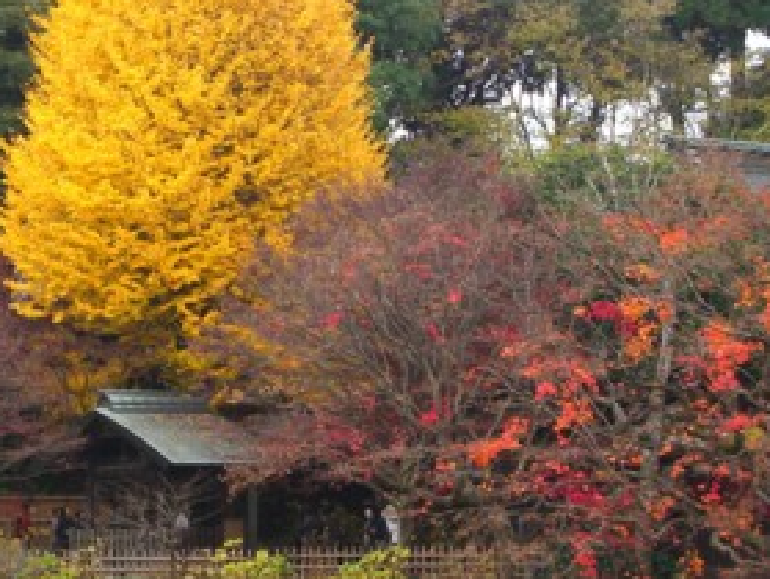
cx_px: 201
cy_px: 199
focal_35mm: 153
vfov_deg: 9.7
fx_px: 3408
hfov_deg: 12.9
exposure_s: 1/80
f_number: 4.8
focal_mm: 19.7
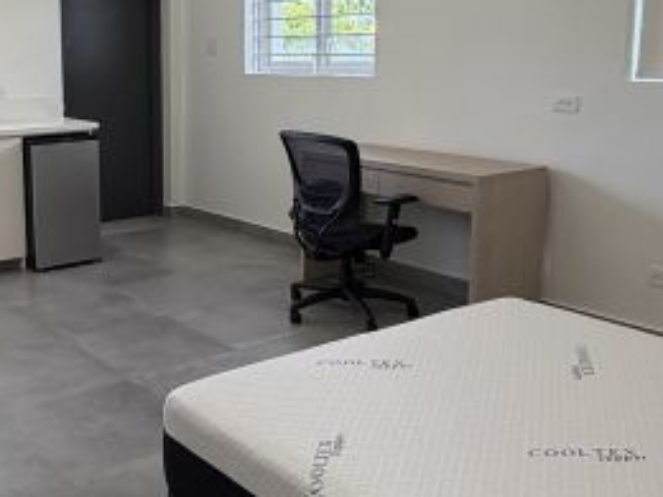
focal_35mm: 43
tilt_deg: -7.8
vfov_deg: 33.3
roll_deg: +1.7
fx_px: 824
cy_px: 166
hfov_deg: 42.0
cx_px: 135
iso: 100
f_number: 2.2
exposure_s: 1/100
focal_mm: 2.22
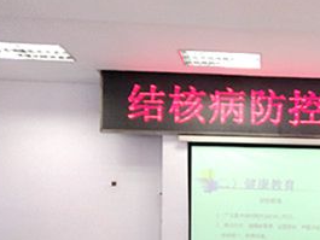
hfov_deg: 26.9
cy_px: 264
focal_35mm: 68
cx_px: 326
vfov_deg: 20.6
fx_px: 629
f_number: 1.8
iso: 125
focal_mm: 3.95
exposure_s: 1/100
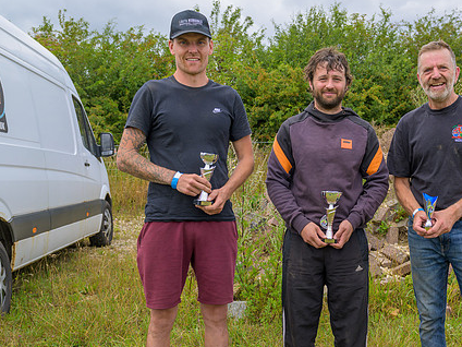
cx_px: 305
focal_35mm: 44
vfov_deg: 32.7
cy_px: 225
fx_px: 587
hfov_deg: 42.4
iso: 100
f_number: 4
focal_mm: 26
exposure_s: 1/320
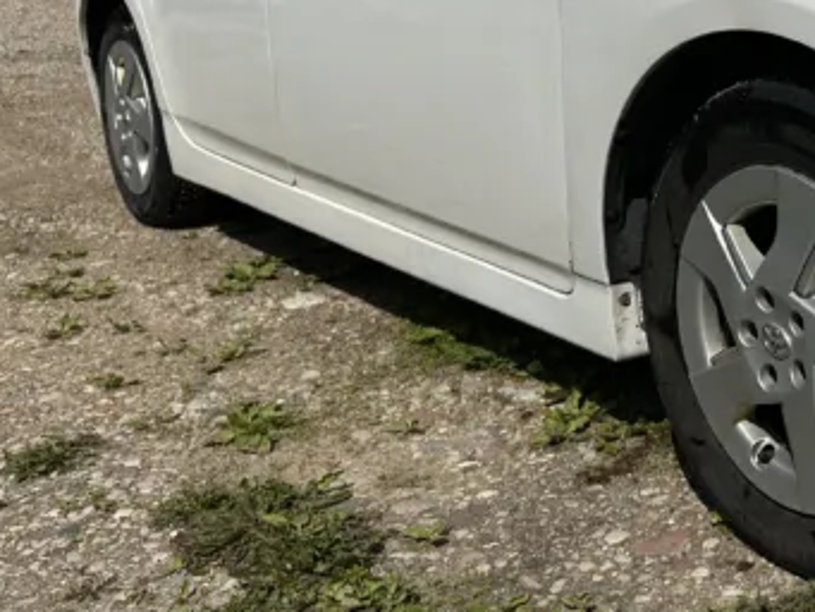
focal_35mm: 54
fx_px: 1272
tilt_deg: -7.8
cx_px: 865
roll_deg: +1.1
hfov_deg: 32.0
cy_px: 93
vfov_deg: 26.4
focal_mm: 6.86
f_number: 1.78
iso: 80
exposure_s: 1/15625
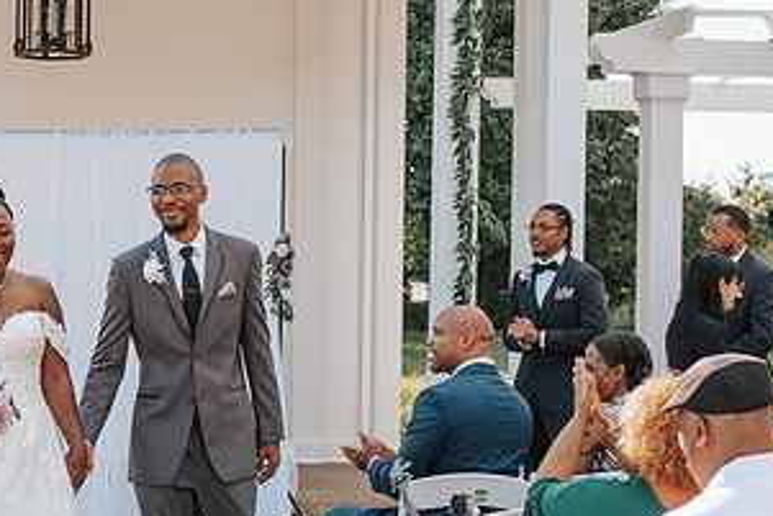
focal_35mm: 88
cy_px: 340
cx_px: 106
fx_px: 1890
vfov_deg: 15.5
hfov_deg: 22.6
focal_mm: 35
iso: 100
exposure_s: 1/1250
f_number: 2.8
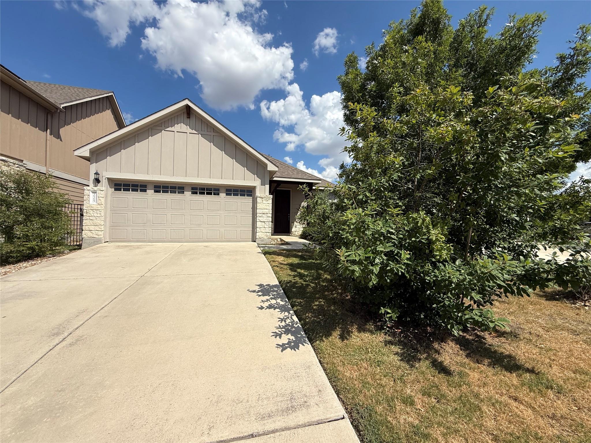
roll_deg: -1.0
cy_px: 222
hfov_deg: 102.1
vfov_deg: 85.7
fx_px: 239
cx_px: 296
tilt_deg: +1.4
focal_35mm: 14
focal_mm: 2.22
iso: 50
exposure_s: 1/3891
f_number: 2.2
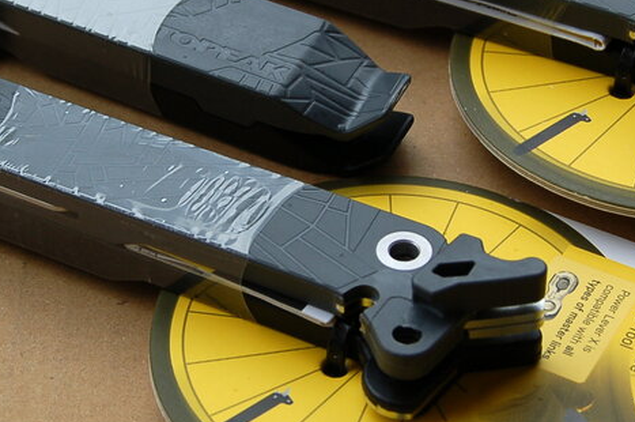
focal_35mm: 125
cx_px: 261
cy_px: 106
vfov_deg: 10.9
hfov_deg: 16.4
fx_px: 2202
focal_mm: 38
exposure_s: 1/160
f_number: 7.1
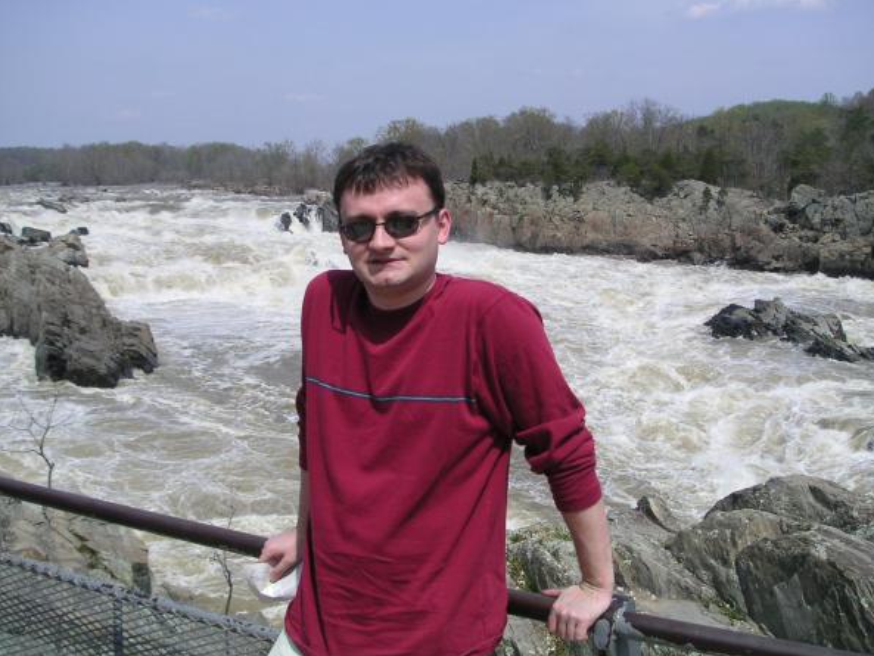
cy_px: 305
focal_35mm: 41
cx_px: 423
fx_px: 1035
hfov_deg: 45.8
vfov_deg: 35.1
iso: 50
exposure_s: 1/250
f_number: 6.7
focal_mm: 6
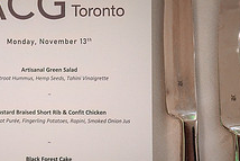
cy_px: 102
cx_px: 68
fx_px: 514
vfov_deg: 17.7
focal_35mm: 77
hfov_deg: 26.1
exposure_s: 1/40
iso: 800
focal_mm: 25.5
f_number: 3.5
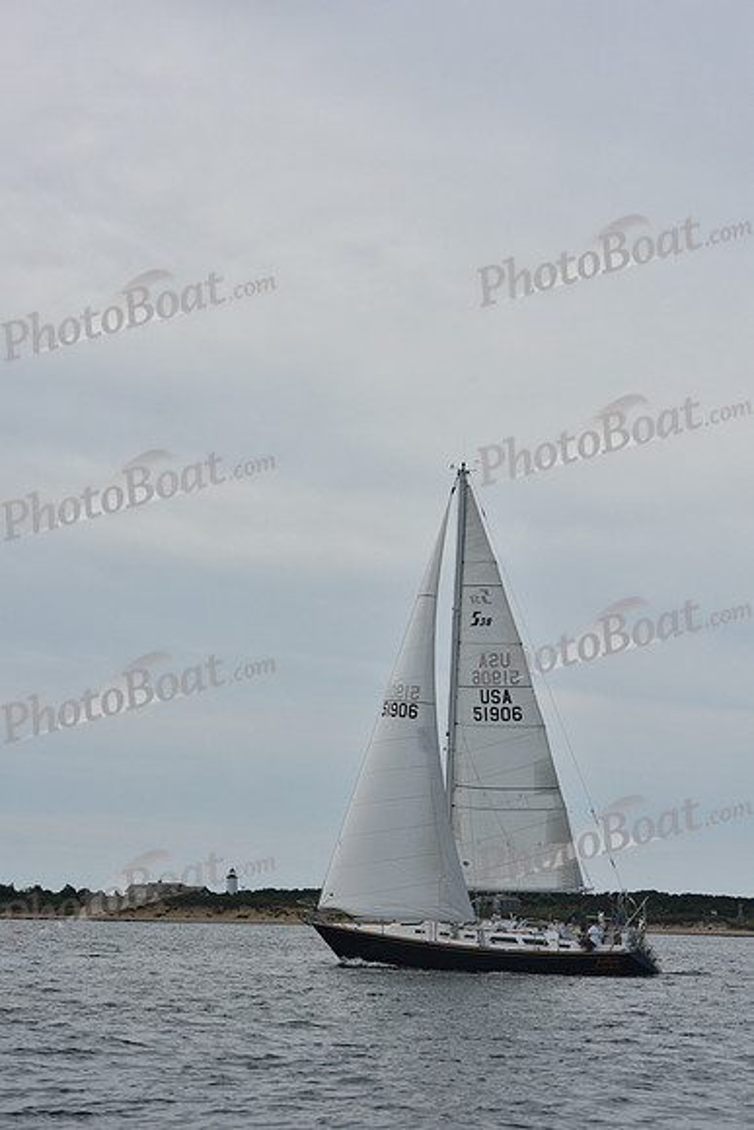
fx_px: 2983
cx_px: 377
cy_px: 565
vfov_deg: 21.5
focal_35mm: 95
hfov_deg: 14.4
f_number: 9
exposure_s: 1/1000
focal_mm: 95
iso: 320
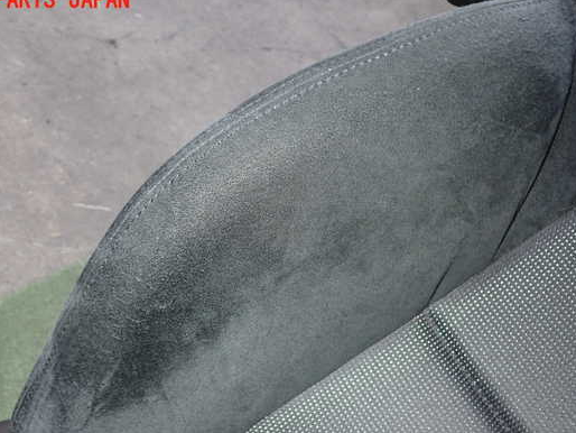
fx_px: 583
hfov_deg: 52.5
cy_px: 239
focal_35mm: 35
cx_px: 262
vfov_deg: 40.7
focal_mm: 5.4
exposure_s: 1/30
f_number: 6.3
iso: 200
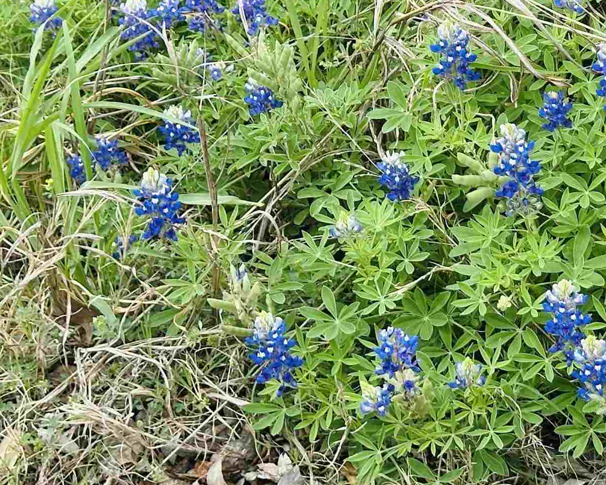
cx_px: 720
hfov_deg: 15.7
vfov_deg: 12.9
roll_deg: +0.4
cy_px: -27
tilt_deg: -25.4
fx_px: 2116
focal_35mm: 118
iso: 64
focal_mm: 6.86
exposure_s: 1/1272
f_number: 1.78
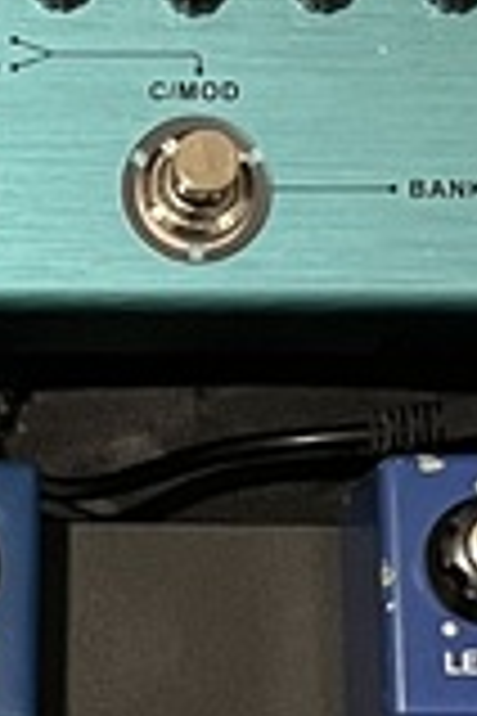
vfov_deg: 10.0
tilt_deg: -79.3
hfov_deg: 6.7
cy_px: 621
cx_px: -194
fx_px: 4054
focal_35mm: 204
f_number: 1.6
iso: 500
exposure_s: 1/25
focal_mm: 5.1
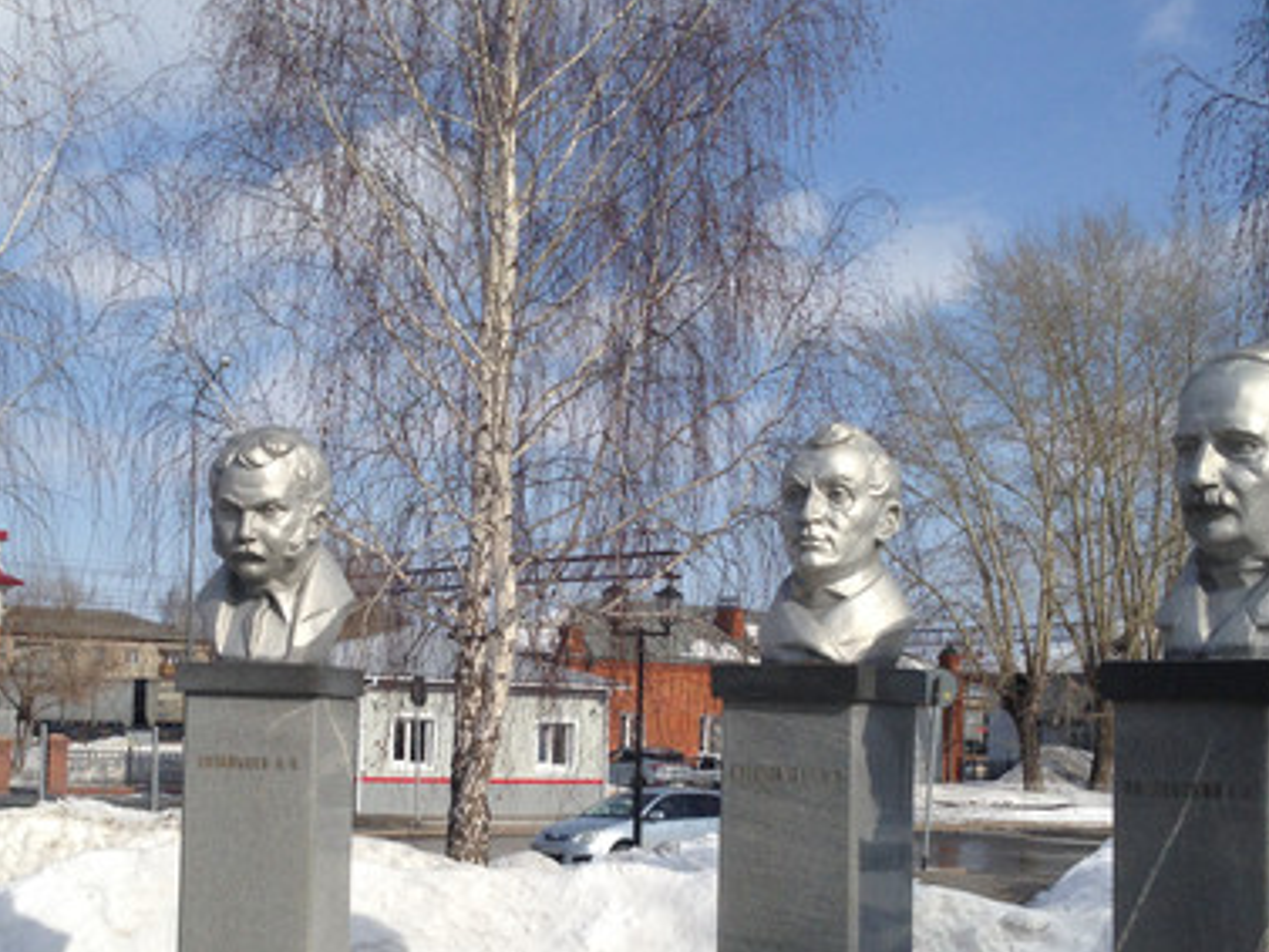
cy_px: 659
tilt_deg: +2.9
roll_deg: -0.5
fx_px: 2054
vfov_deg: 25.9
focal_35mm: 56
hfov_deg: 34.3
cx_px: 535
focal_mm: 4.12
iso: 50
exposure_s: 1/3390
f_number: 2.4
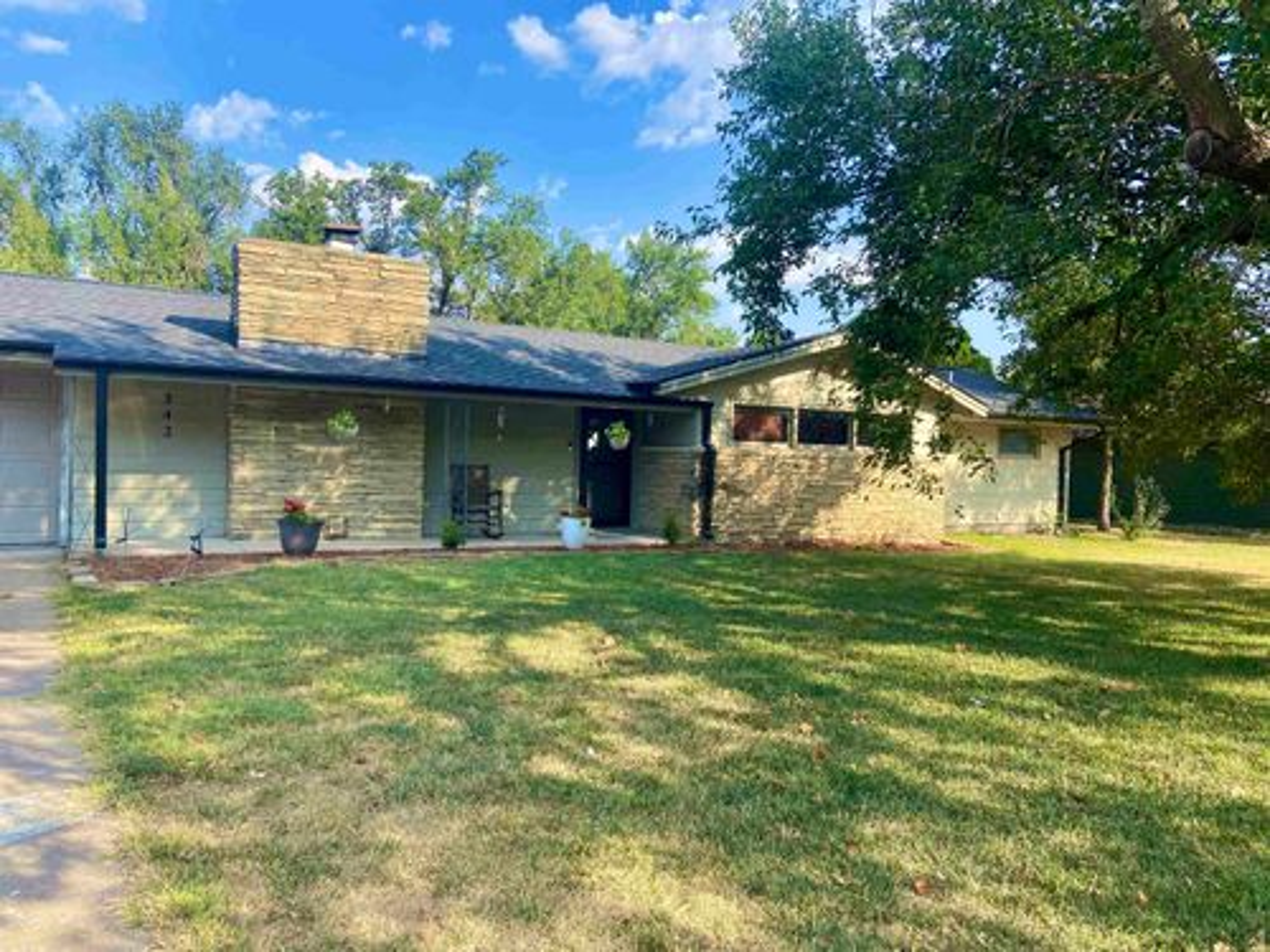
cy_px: 476
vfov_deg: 53.1
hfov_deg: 67.3
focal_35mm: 26
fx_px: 954
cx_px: 635
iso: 32
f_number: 1.8
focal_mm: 4.25
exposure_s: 1/949
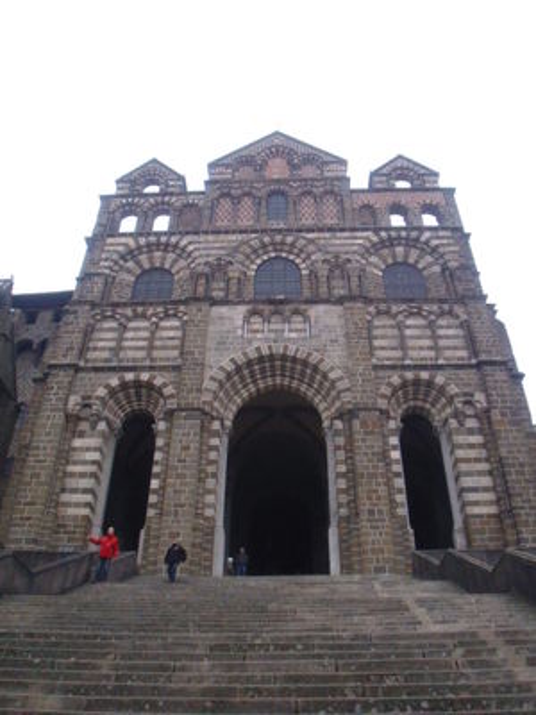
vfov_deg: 55.4
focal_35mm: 33
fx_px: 681
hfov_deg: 42.9
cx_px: 268
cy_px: 358
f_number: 2.8
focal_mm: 5.58
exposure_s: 1/100
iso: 400
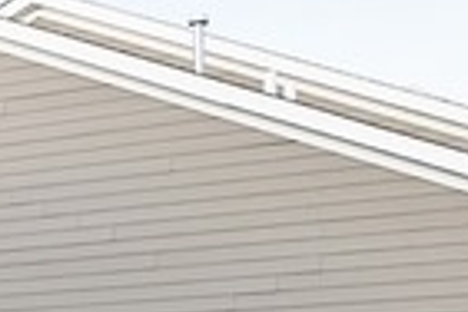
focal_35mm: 136
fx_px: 1768
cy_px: 519
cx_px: -282
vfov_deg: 9.7
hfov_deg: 13.9
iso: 100
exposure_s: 1/160
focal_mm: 20
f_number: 6.3
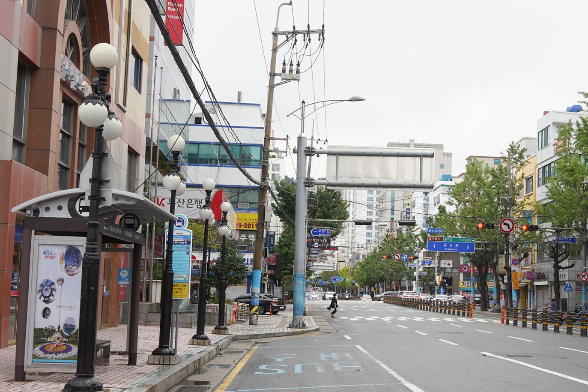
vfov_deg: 26.5
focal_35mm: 51
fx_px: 833
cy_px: 204
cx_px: 376
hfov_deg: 38.6
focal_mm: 35
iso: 400
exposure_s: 1/100
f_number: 11
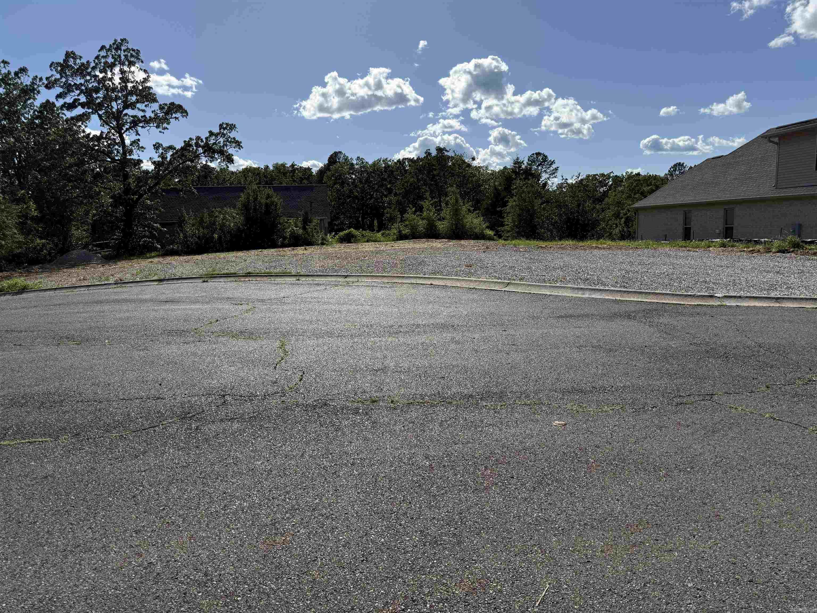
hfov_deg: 71.6
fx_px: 566
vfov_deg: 56.8
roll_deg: +1.7
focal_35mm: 24
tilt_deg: -7.4
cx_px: 408
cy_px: 306
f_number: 1.78
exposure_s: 1/8130
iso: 80
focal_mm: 6.76
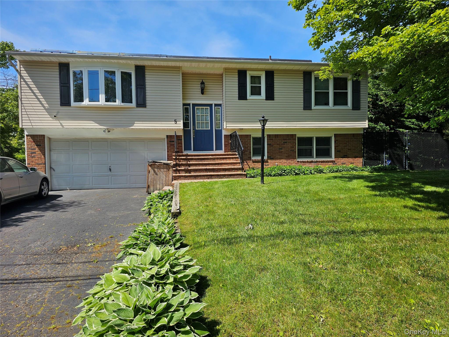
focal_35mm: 23
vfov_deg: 58.9
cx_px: 224
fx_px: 298
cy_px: 168
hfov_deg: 73.9
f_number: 1.7
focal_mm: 6.3
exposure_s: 1/622
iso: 10
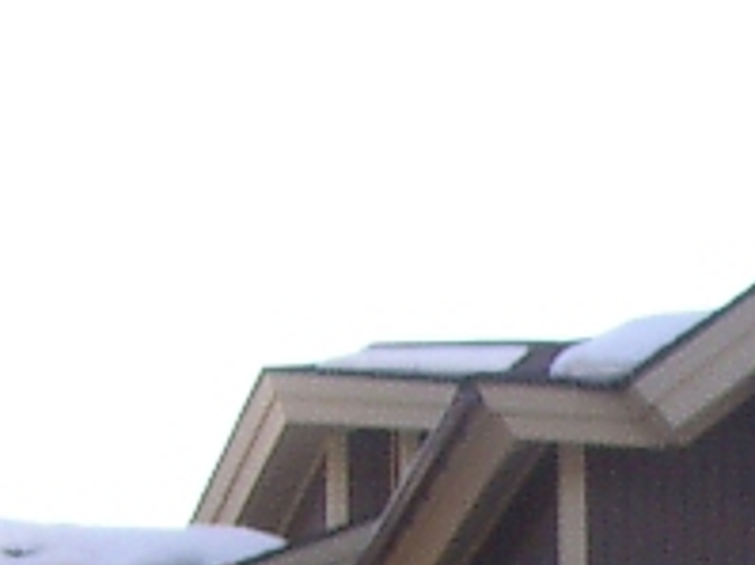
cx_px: 1123
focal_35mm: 252
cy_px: 1452
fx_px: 5493
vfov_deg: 5.6
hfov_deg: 7.7
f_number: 3.1
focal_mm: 8.2
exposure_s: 1/500
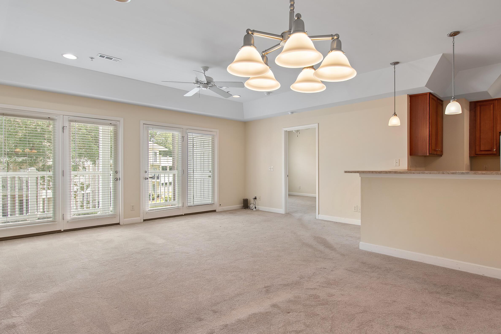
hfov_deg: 86.8
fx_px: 264
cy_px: 168
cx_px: 263
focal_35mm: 19
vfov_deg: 64.6
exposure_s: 1/5
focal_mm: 10
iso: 100
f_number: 8
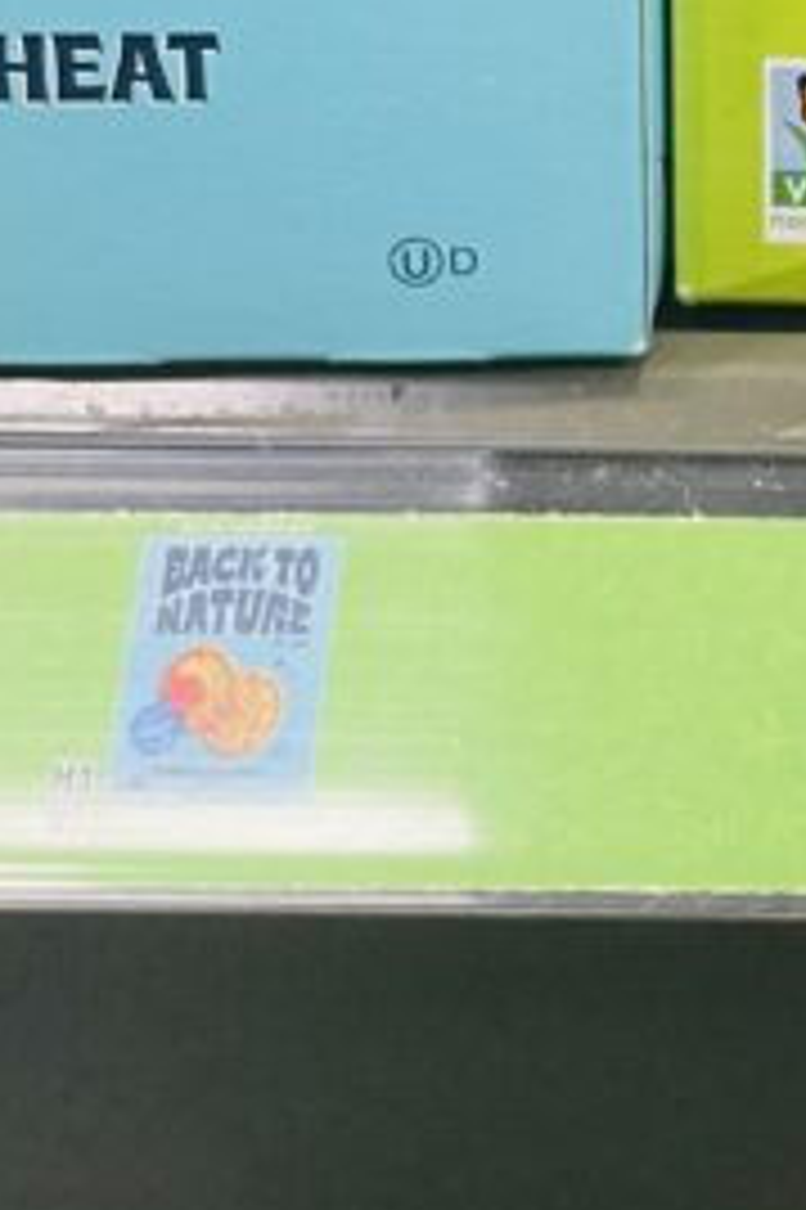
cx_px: 1468
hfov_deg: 12.1
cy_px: -378
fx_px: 3463
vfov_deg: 18.4
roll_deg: -1.1
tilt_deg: -16.5
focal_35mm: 103
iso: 125
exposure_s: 1/60
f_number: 1.6
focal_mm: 4.2
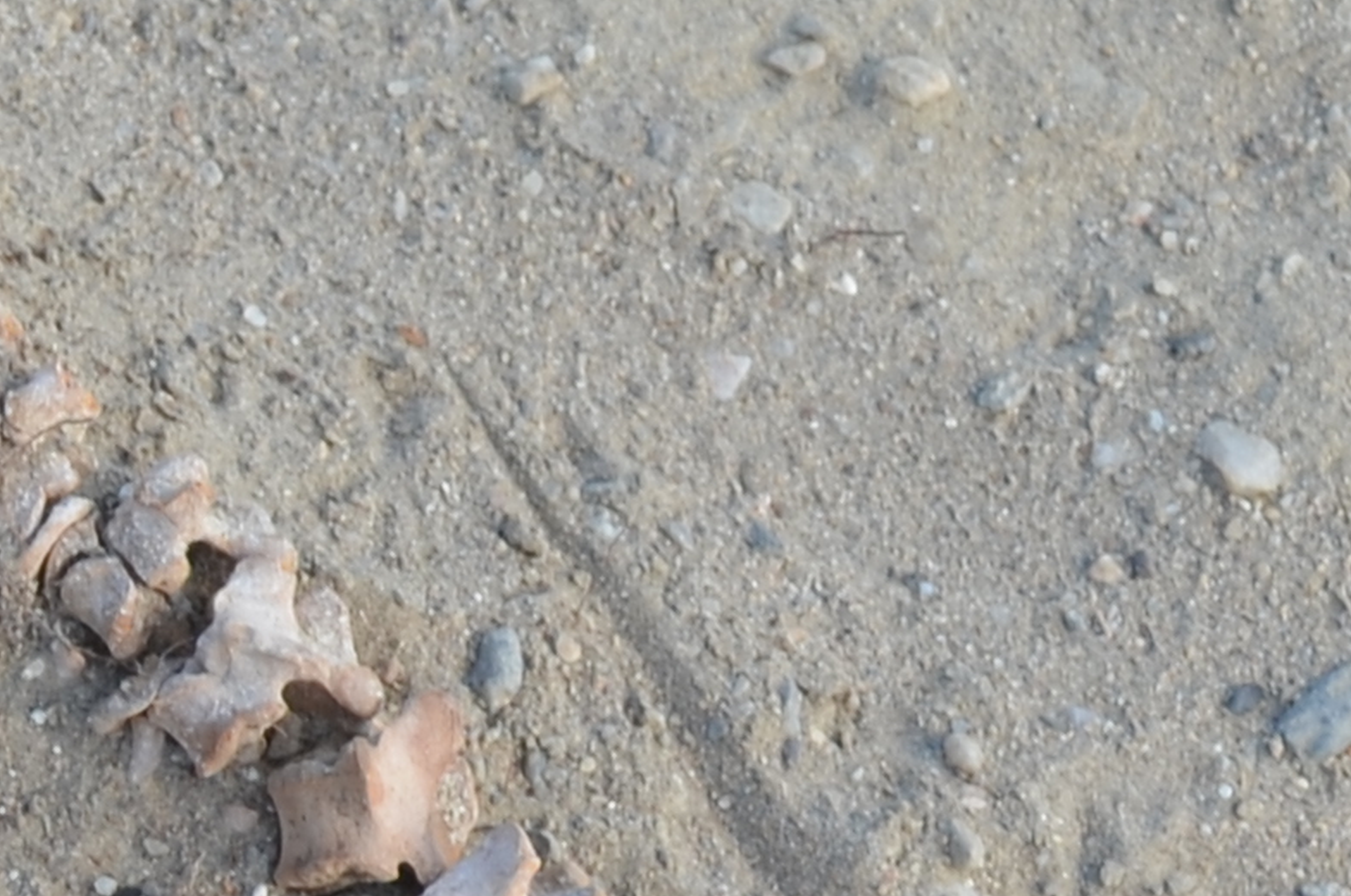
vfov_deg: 5.6
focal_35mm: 245
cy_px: 1030
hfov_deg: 8.3
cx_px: -610
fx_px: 9179
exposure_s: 1/125
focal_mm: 26
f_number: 5.6
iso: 100
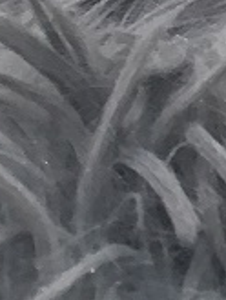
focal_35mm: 211
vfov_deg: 8.7
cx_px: 734
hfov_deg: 6.3
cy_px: -342
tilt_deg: -17.8
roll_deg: -2.0
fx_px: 1834
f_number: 2.2
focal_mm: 4.15
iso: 64
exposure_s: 1/33
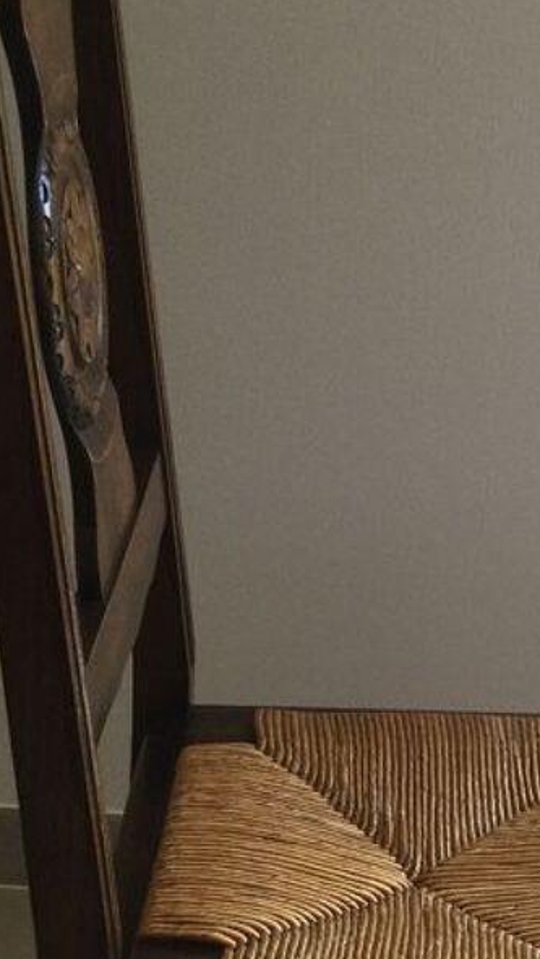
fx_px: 1935
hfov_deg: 15.7
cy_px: 659
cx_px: 493
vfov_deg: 27.7
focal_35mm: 76
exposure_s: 1/33
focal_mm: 3.3
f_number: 2.4
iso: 64
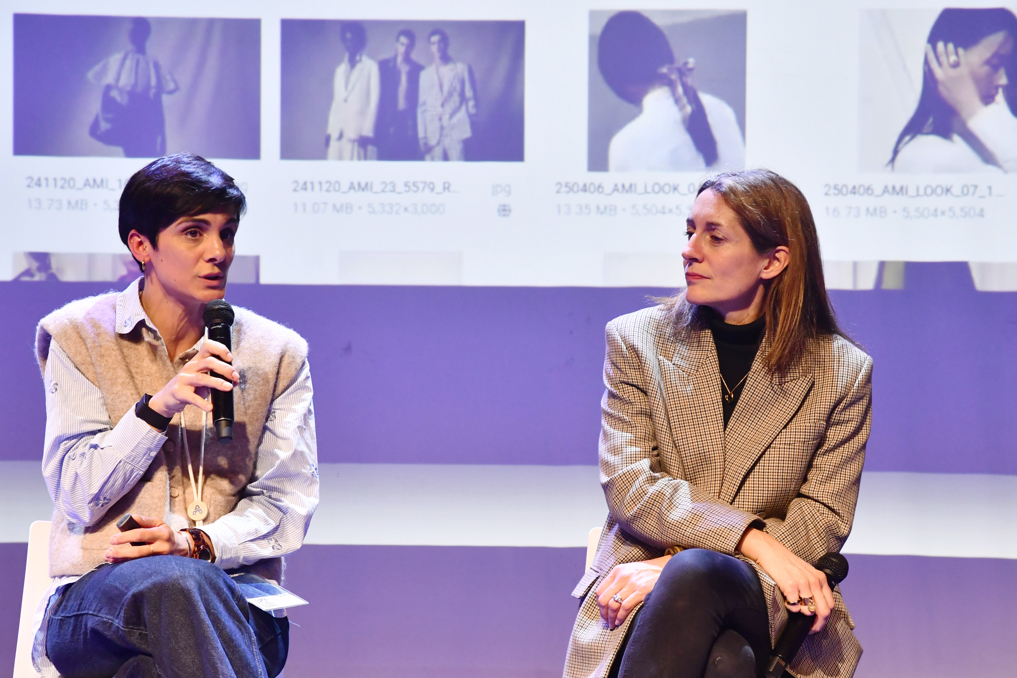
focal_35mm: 105
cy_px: 339
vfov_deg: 13.0
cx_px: 508
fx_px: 2966
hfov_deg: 19.5
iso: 1600
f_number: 5.6
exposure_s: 1/60
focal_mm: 70
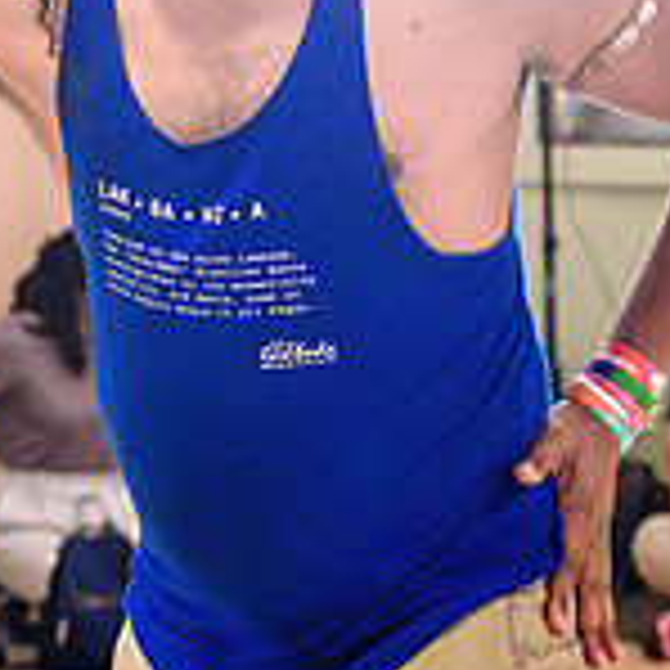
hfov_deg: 10.9
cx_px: -42
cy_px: 244
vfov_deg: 11.1
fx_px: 3460
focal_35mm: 158
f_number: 2
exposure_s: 1/250
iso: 1250
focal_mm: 28
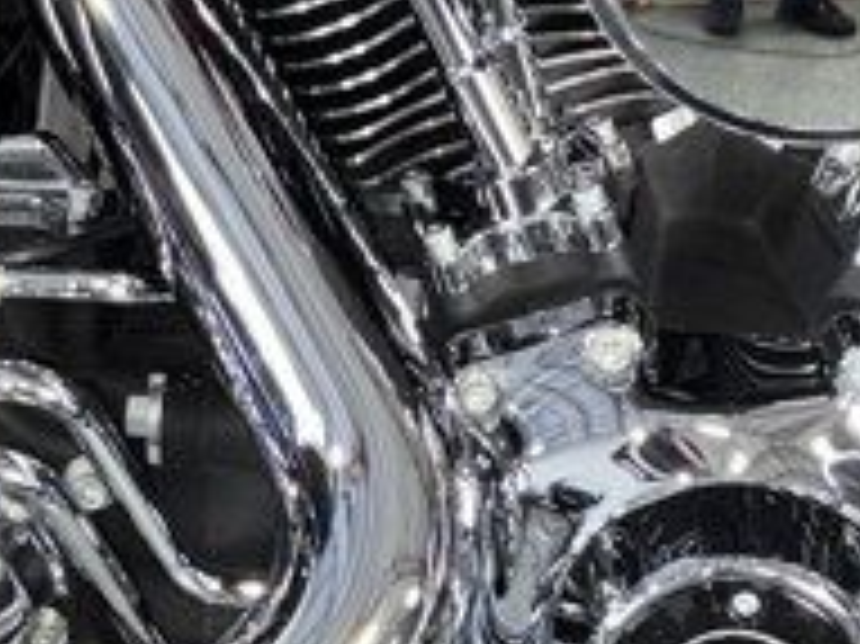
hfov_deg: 15.2
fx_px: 3203
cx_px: 149
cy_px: -171
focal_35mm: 129
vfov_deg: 11.2
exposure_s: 1/27
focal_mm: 6.76
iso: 64
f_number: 1.78
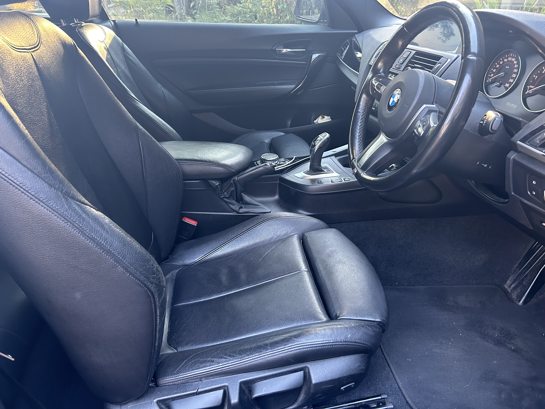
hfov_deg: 67.3
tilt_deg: -27.4
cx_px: 272
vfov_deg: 53.1
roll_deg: -0.5
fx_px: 409
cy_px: 204
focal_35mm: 26
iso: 250
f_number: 1.5
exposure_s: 1/60
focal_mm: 5.7
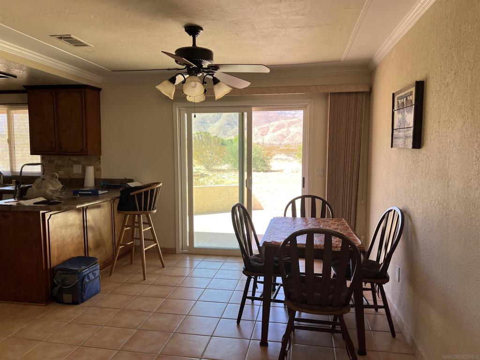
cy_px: 180
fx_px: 361
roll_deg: -0.2
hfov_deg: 67.3
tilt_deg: -5.7
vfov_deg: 53.1
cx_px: 240
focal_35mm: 26
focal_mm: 5.7
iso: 40
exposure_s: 1/164
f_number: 1.5
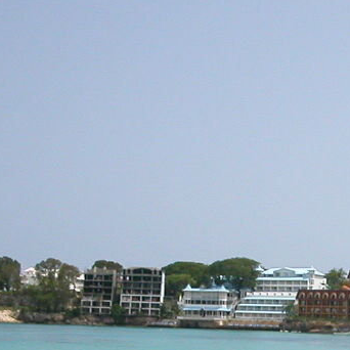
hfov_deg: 17.2
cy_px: 349
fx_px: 1121
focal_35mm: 98
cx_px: 388
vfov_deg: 17.3
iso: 100
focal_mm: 5.6
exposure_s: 1/2398
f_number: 2.7
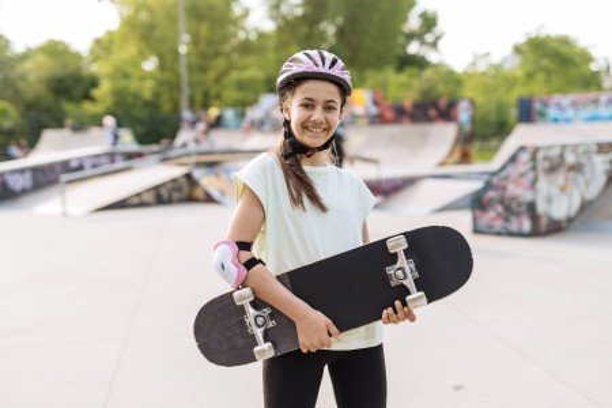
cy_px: 204
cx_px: 306
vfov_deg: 27.0
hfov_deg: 39.6
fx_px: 850
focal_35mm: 50
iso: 80
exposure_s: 1/500
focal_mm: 50
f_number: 2
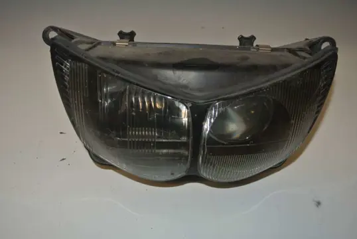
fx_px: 347
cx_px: 178
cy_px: 120
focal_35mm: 35
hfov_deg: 54.4
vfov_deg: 37.9
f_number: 4
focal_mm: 13.1
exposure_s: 1/60
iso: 200
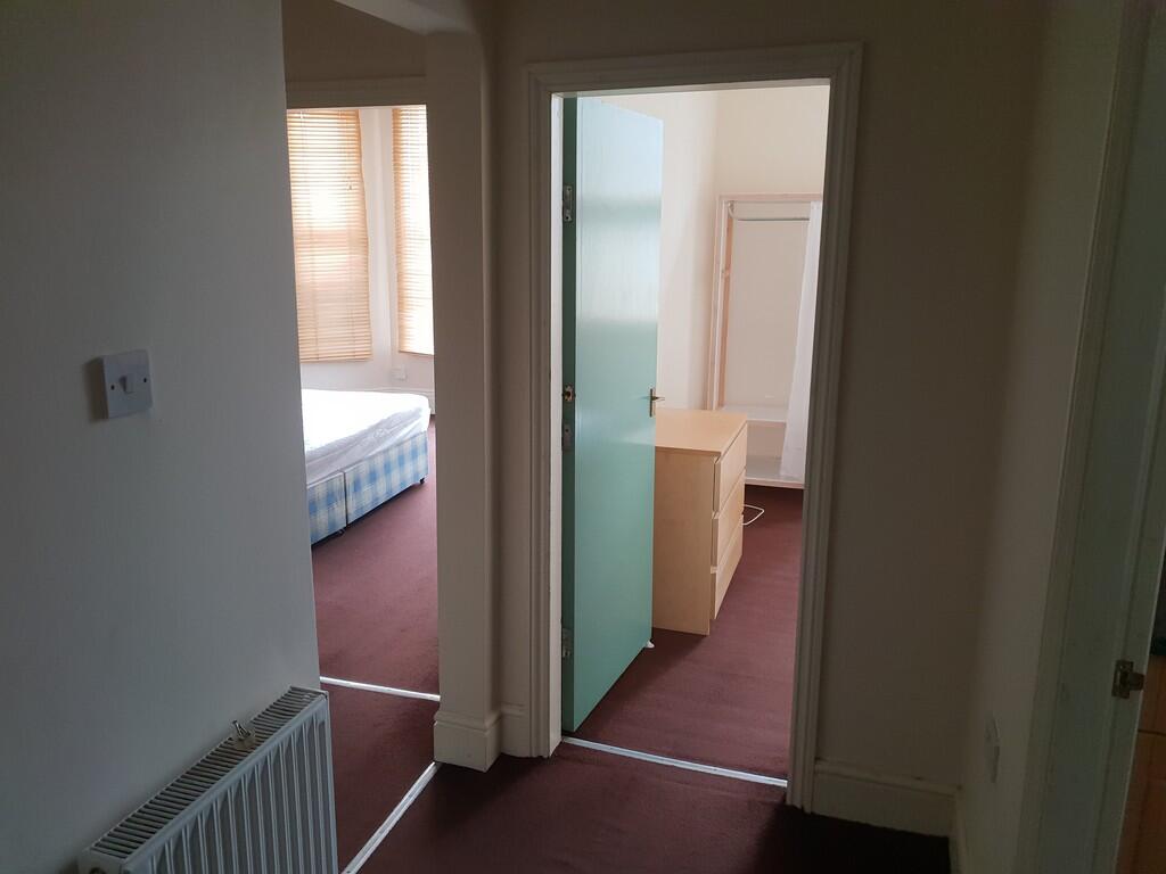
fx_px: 876
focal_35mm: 26
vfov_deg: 53.1
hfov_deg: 67.3
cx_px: 583
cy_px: 437
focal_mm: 4.3
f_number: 1.5
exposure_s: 1/50
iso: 250
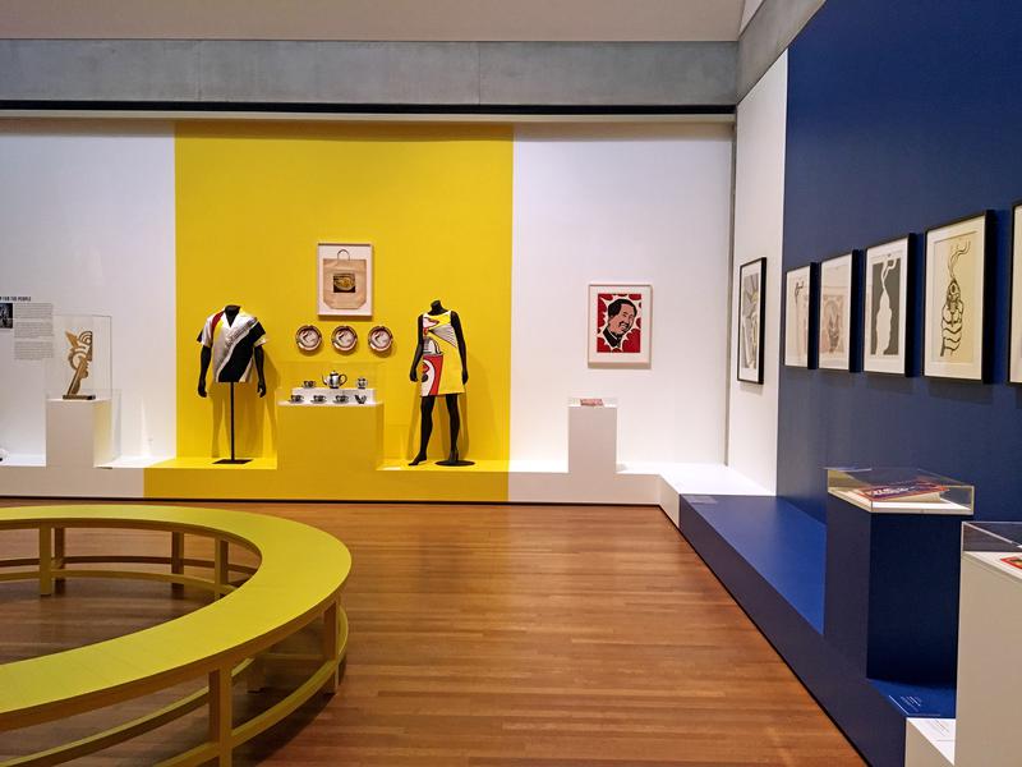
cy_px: 384
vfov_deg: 48.2
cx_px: 511
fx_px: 856
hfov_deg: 61.7
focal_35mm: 29
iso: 160
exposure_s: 1/30
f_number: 2.2
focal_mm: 4.15
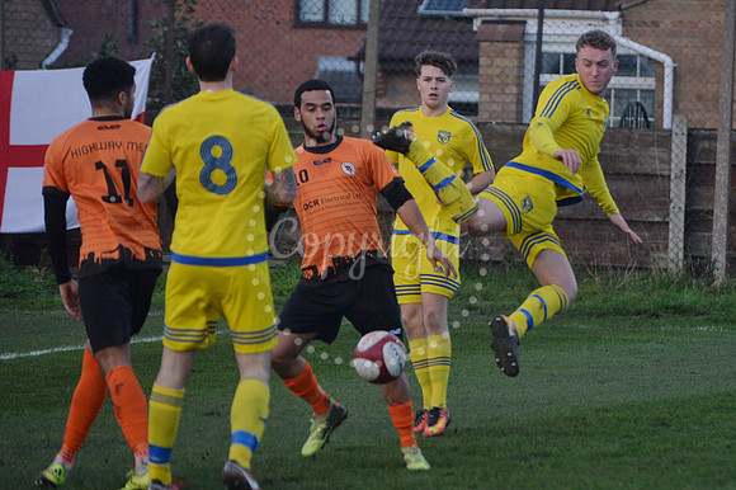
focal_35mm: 220
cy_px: 245
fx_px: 4495
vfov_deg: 6.2
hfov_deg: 9.4
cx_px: 368
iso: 2000
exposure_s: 1/1000
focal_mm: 220
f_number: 5.3
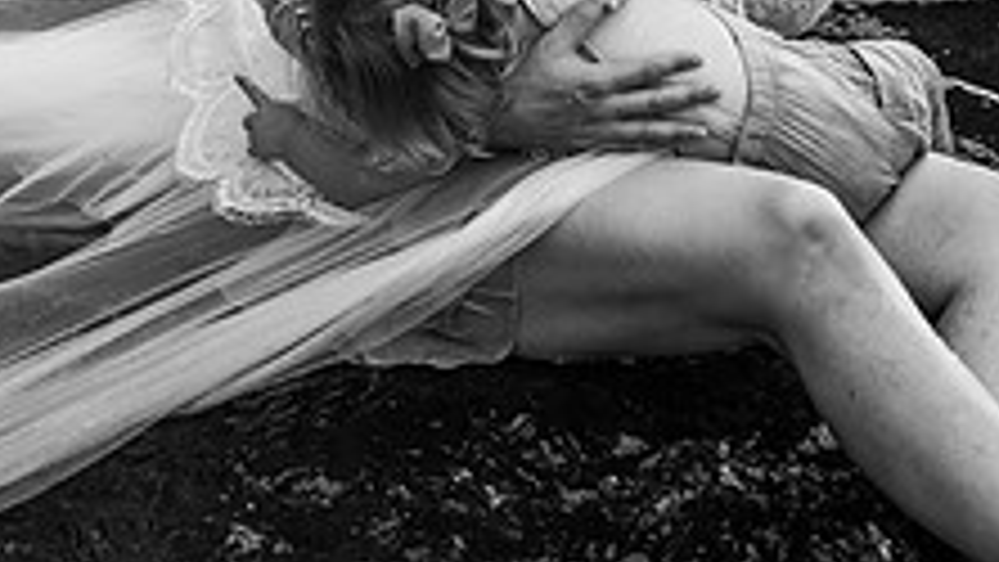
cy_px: -144
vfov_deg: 11.8
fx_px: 2650
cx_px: 500
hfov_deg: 21.4
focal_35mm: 100
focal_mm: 47
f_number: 2.8
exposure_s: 1/1000
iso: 500
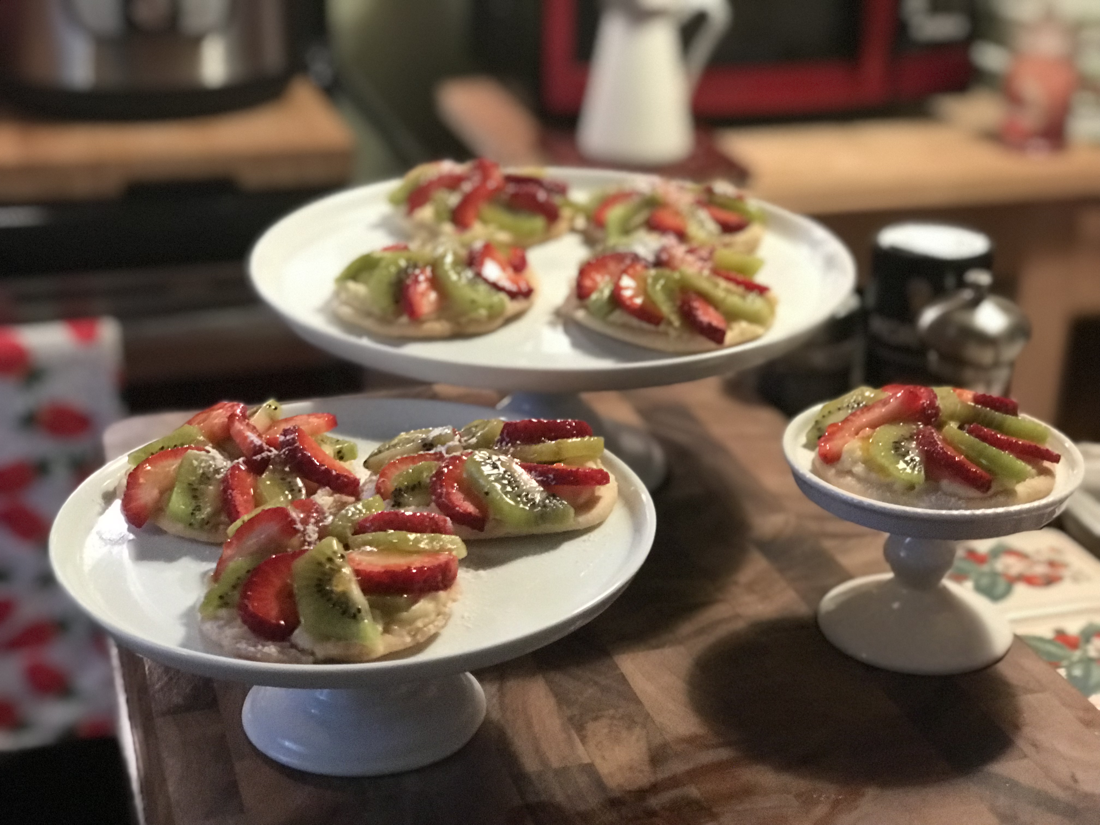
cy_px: 412
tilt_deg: -24.0
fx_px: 1811
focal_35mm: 57
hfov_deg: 33.8
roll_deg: -0.8
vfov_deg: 25.7
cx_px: 550
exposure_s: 1/60
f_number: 2.8
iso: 1000
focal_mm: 6.6
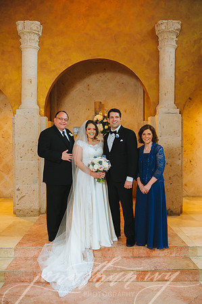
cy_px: 152
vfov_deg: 55.8
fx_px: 287
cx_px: 101
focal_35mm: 34
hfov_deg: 38.8
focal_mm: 34
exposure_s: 1/200
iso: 4000
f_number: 4
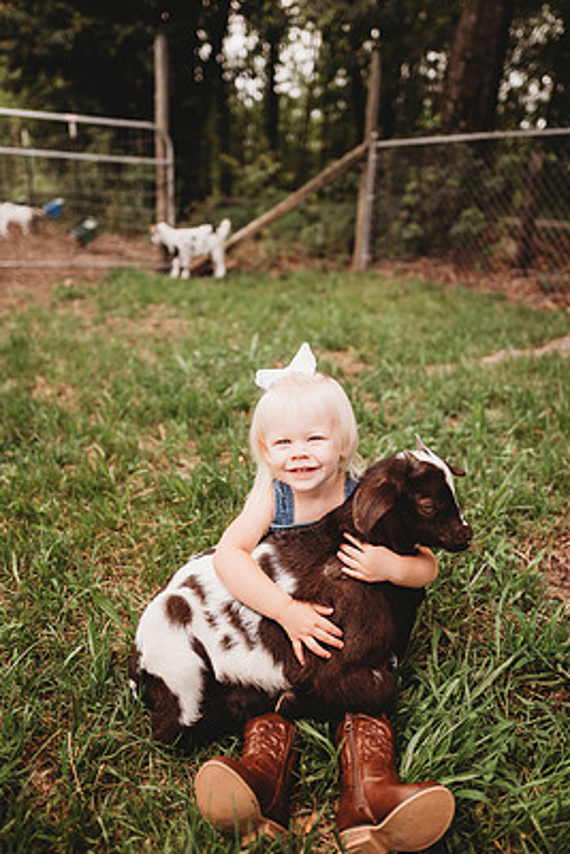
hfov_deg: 47.9
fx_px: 641
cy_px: 406
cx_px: 314
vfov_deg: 67.3
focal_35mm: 27
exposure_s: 1/400
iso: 100
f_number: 2.2
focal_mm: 24
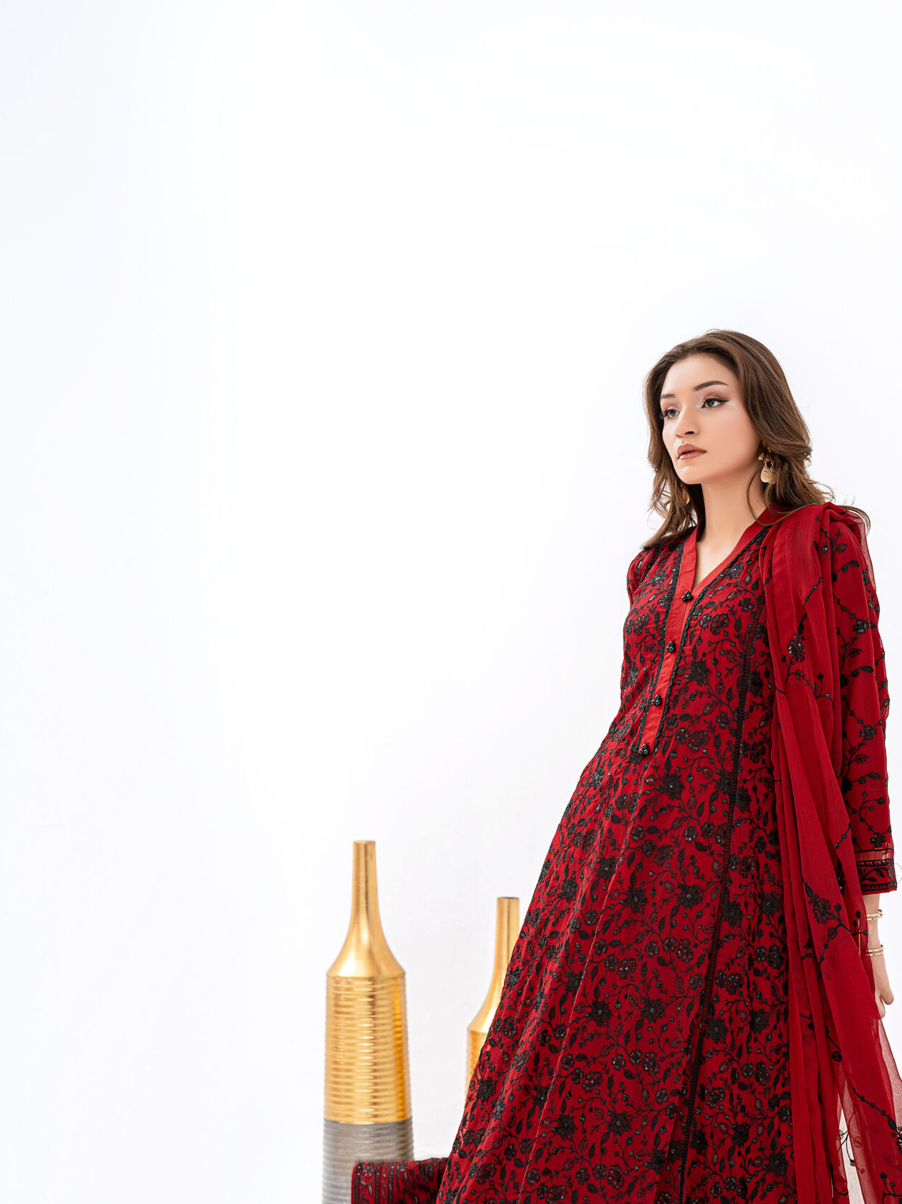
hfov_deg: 20.1
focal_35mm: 73
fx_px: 2537
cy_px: 824
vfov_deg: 26.5
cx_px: 583
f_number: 3.5
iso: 100
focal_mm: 50
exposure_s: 1/250
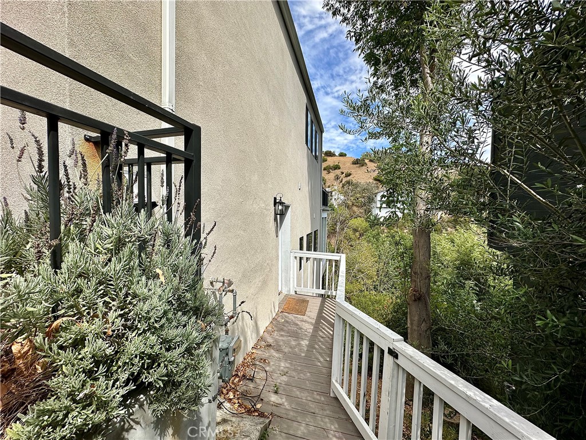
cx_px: 293
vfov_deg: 85.7
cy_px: 220
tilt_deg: -1.6
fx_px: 237
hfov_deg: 102.1
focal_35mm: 14
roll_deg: -0.6
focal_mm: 2.22
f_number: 2.2
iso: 40
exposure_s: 1/1984
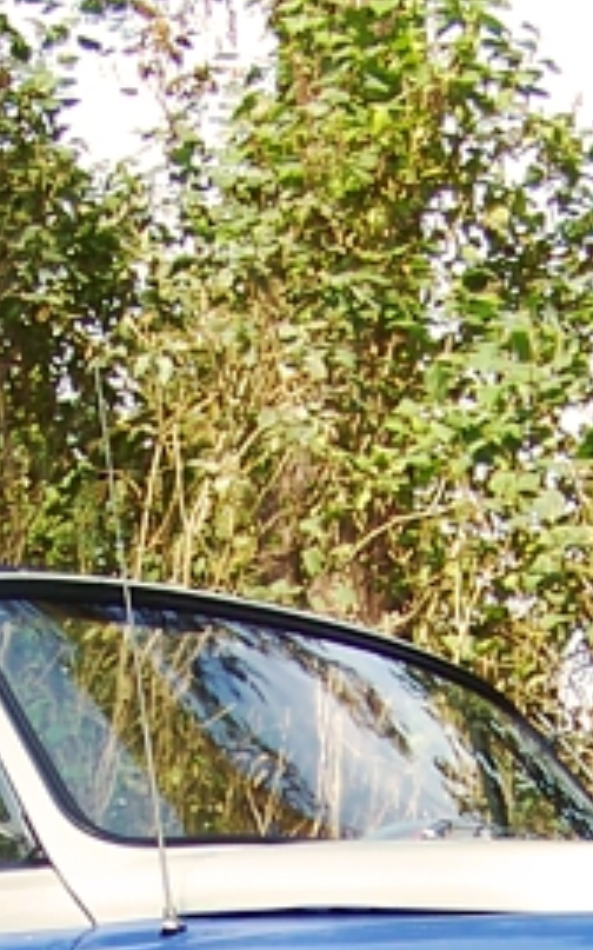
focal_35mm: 145
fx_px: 3751
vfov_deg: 13.9
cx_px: 307
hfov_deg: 9.0
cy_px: 1180
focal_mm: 5.85
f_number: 2.8
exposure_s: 1/320
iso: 70
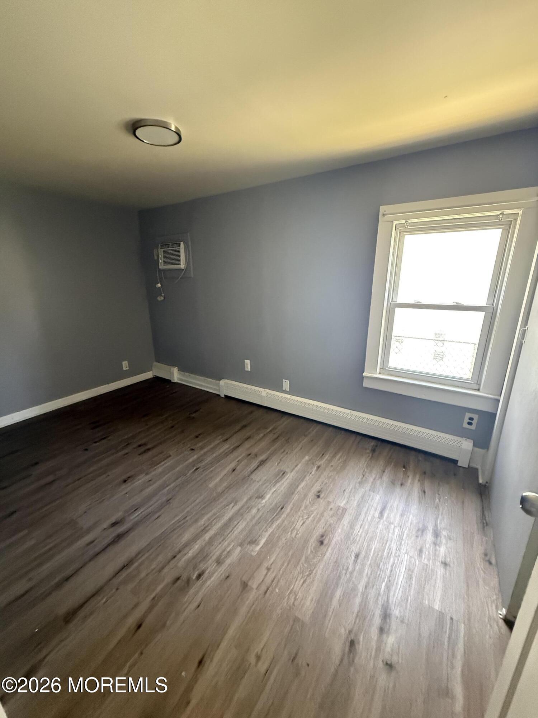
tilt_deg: -16.5
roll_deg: +0.6
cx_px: 269
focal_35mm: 14
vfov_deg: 102.1
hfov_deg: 85.7
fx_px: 290
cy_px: 359
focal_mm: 2.22
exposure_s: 1/60
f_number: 2.2
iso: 800
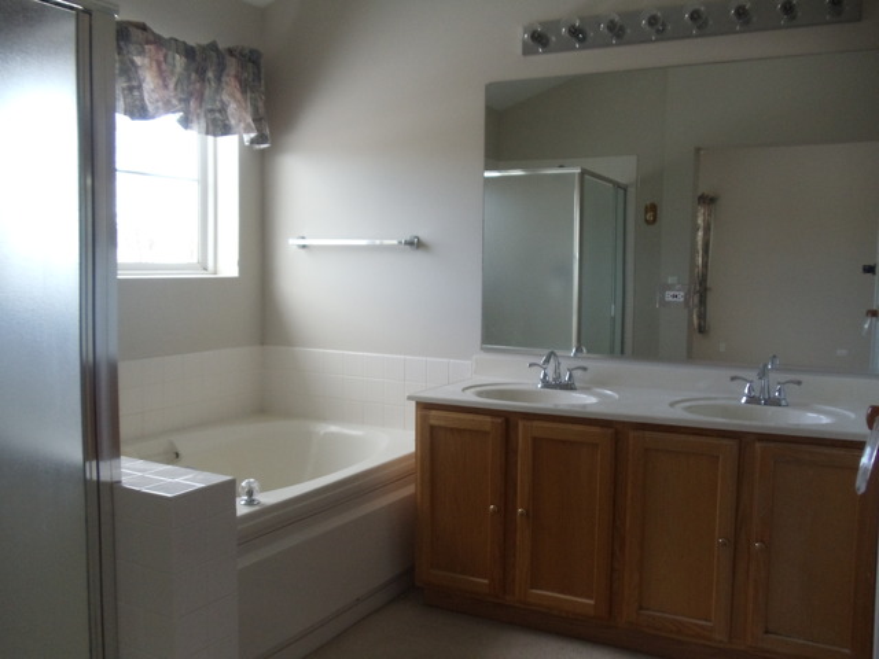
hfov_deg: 42.9
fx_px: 1117
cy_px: 330
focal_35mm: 44
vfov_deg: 32.9
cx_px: 440
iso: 200
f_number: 3.5
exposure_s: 1/100
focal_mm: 6
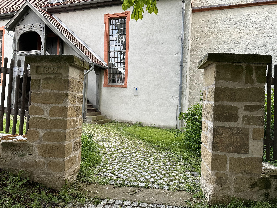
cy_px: 104
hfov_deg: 71.6
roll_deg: -3.4
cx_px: 138
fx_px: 192
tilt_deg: -2.8
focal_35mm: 24
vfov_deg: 56.8
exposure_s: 1/94
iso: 250
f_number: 1.78
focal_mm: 6.86
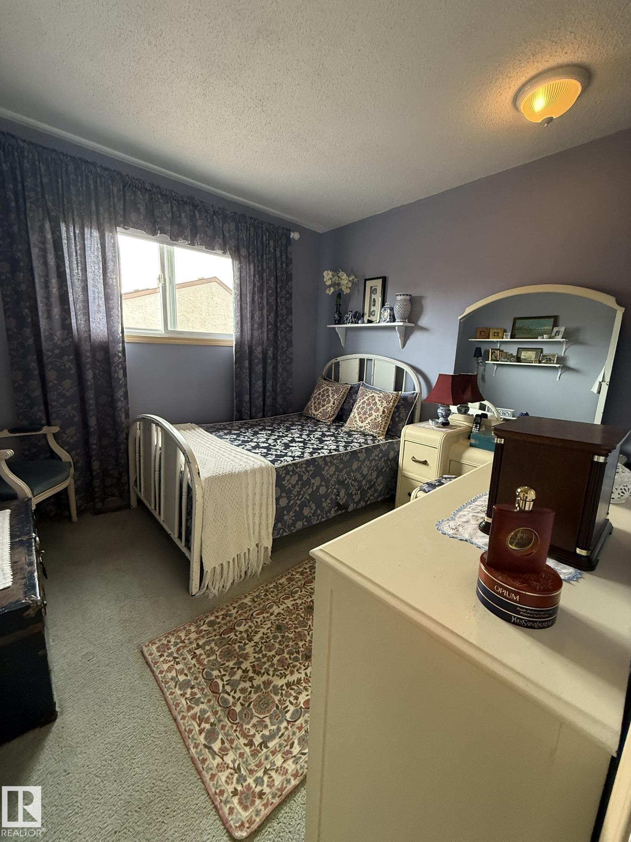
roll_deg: -3.1
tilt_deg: -9.9
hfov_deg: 85.7
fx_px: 340
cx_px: 316
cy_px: 421
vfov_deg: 102.1
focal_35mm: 14
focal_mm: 2.22
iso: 320
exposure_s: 1/90
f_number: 2.2
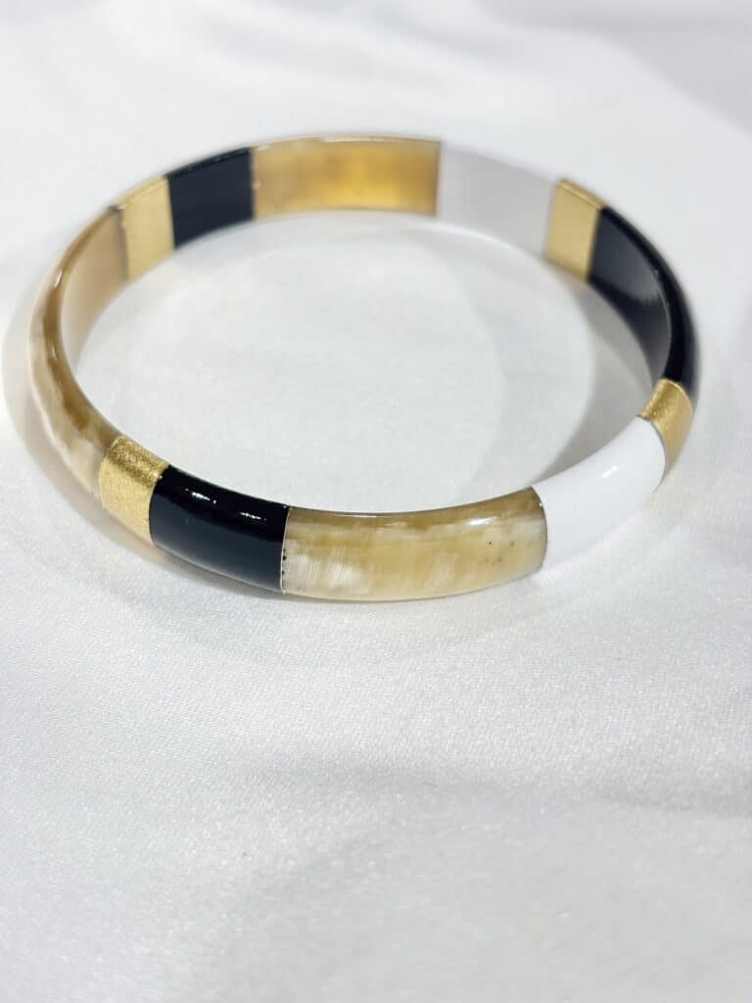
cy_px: 502
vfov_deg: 36.8
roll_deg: +4.3
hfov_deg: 28.0
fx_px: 1506
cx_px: 376
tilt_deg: -38.7
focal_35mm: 52
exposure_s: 1/205
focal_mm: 5.96
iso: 32
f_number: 1.6
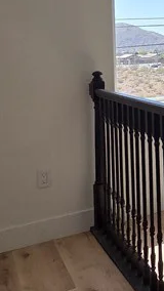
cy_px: 46
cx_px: 295
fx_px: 394
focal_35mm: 51
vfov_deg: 38.6
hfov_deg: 18.4
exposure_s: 1/850
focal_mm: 2.2
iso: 50
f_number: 2.2
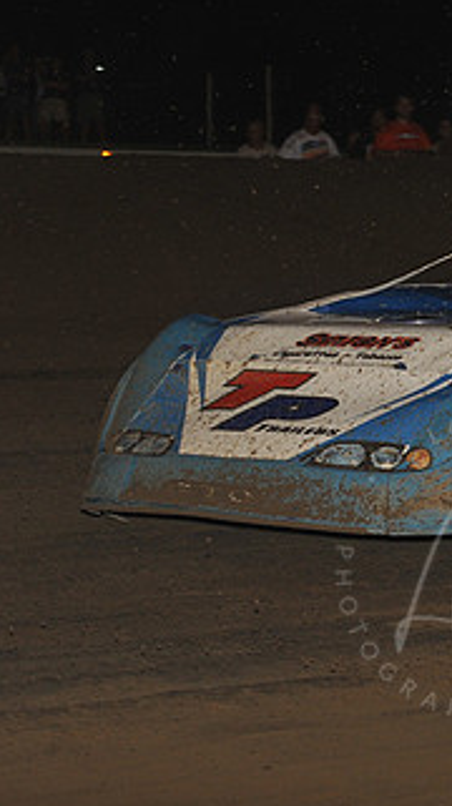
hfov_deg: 5.7
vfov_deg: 10.2
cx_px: 485
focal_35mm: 212
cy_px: 336
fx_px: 4528
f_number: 6.3
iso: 1000
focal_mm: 112
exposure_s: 1/320
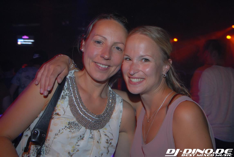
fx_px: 234
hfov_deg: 53.0
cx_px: 117
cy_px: 78
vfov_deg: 37.0
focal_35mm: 36
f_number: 5.6
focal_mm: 24
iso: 400
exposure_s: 1/8
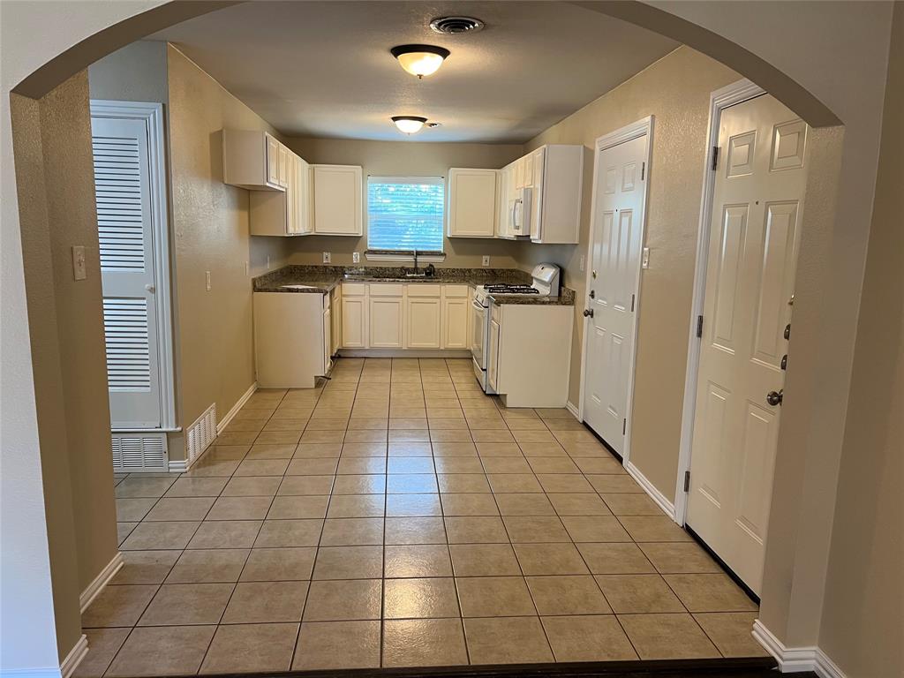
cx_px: 452
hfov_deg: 67.3
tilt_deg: -9.3
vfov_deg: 53.1
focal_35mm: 26
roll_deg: -1.0
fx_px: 679
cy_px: 339
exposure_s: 1/60
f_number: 1.5
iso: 125
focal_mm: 5.7
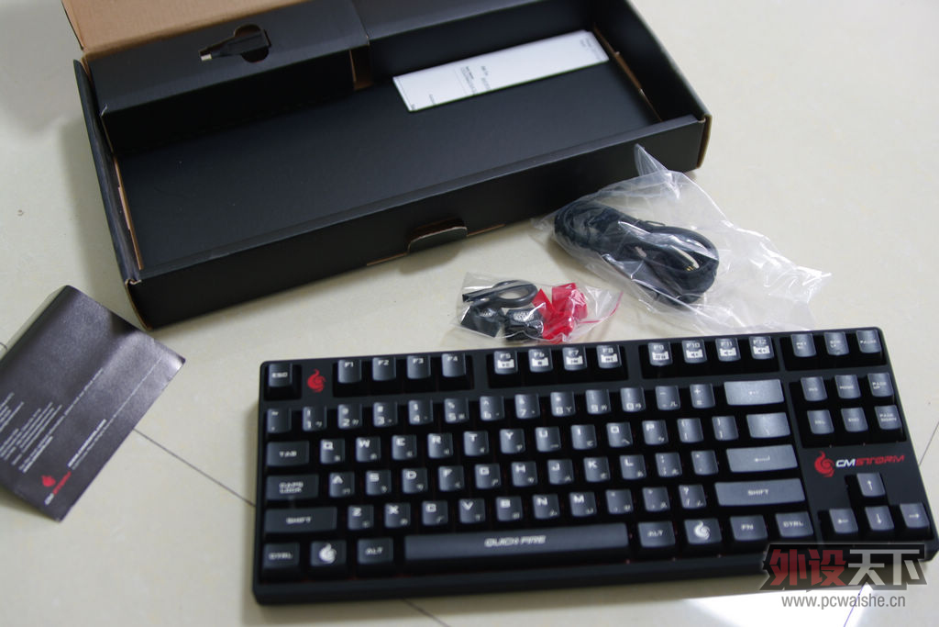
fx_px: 1096
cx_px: 470
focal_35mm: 42
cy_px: 314
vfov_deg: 31.9
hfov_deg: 46.4
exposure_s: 1/8
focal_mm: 28
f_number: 2.8
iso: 100
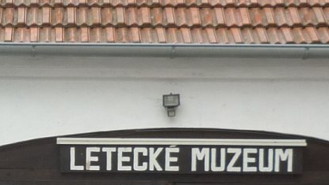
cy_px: 227
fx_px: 1439
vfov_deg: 7.3
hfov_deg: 12.8
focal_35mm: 165
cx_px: -36
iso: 80
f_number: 2.8
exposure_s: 1/100
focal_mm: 5.5
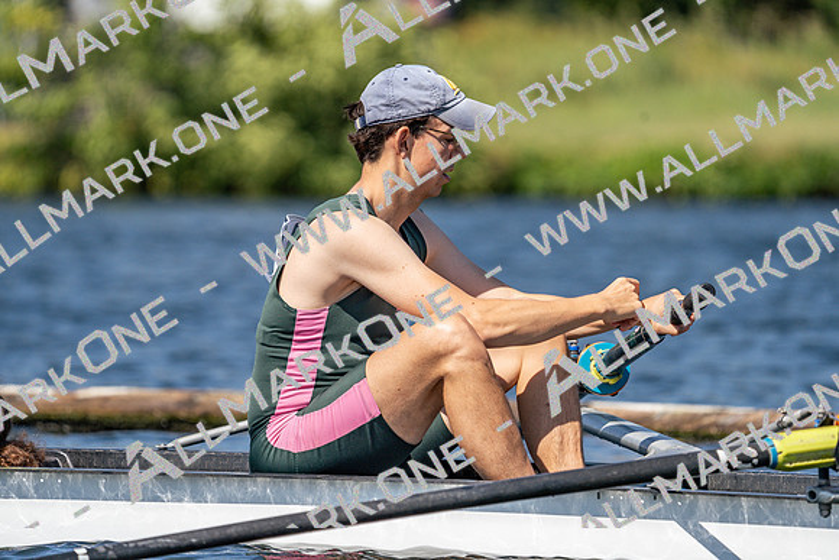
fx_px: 10629
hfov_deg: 4.5
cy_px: 280
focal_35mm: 456
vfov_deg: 3.0
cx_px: 420
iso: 250
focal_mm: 456
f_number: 6.3
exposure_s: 1/2000
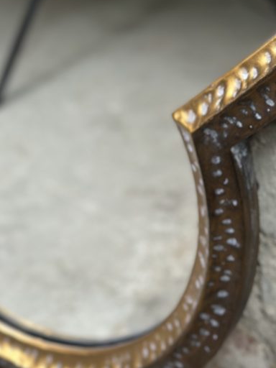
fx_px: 1021
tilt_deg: -29.5
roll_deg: +3.4
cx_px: 230
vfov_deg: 20.1
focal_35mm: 96
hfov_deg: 15.3
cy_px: 47
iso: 160
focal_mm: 6.86
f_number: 1.78
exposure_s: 1/50
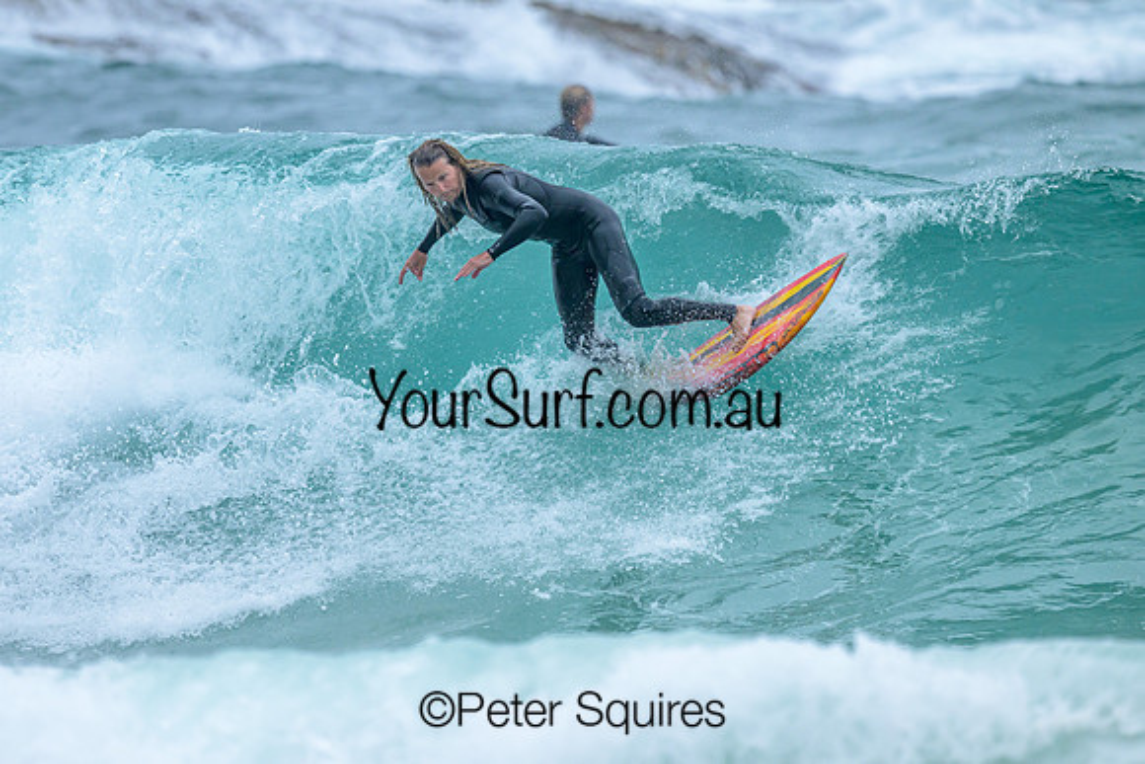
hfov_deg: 1.9
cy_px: 338
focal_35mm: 1100
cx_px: 448
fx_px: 34980
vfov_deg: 1.3
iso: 400
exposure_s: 1/2500
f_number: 6.3
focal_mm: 800
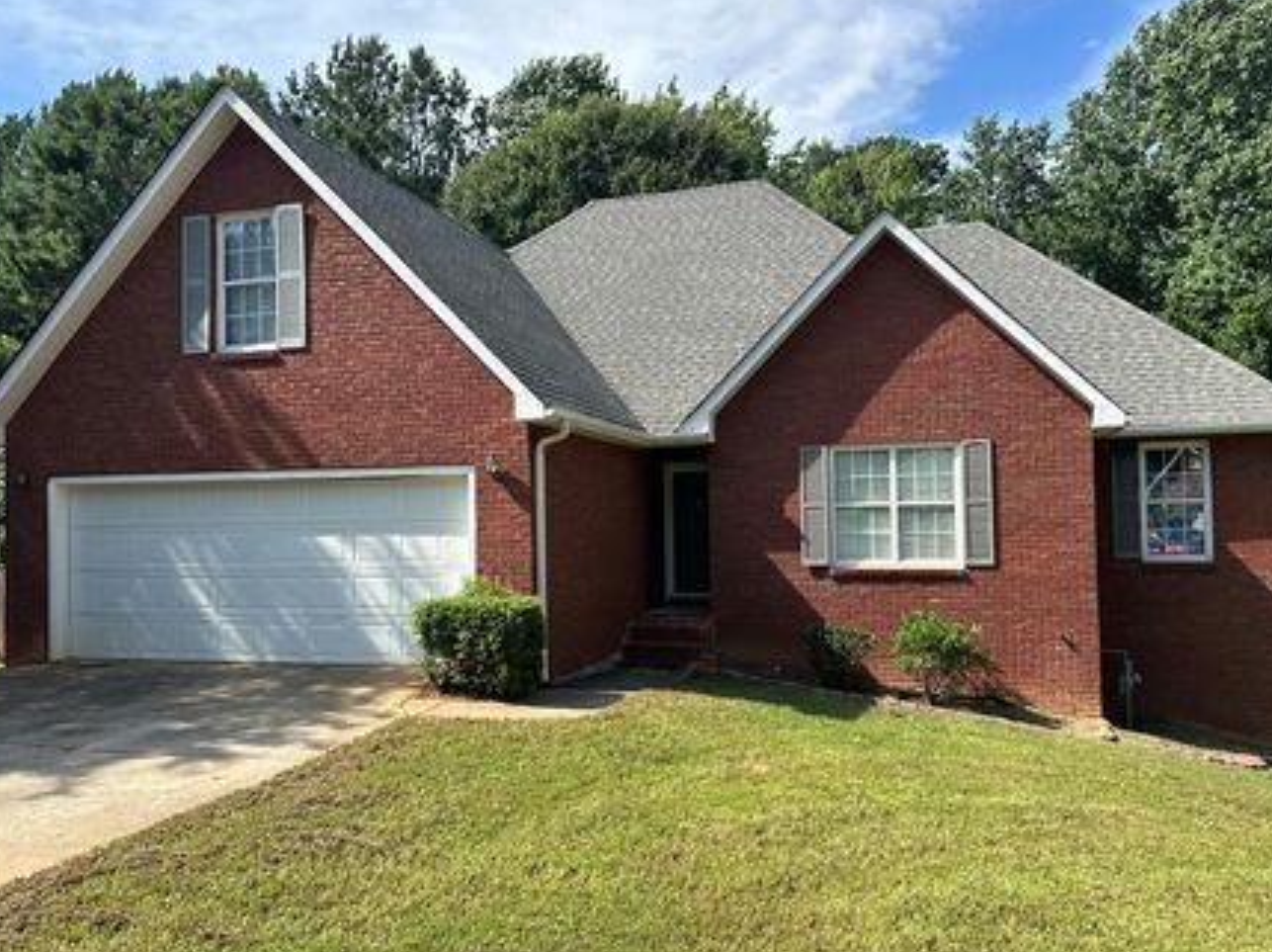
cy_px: 494
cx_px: 655
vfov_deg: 49.7
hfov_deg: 63.5
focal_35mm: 28
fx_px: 1028
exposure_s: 1/1916
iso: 80
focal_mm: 6.86
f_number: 1.78
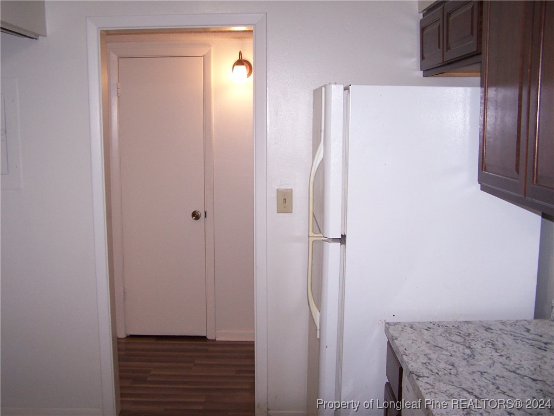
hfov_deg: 49.0
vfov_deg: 37.7
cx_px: 277
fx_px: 608
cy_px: 208
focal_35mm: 38
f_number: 2.8
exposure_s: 1/60
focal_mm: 6.3
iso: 140
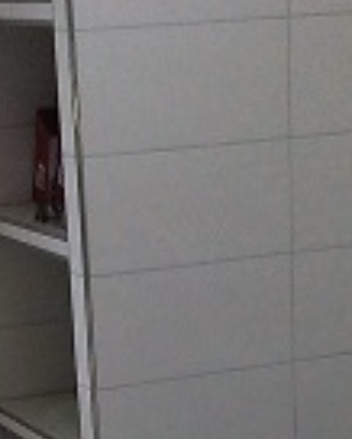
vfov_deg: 13.2
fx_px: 1795
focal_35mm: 138
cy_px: 665
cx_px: 174
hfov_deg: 11.2
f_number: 2.2
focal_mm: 4.12
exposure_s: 1/604
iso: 32
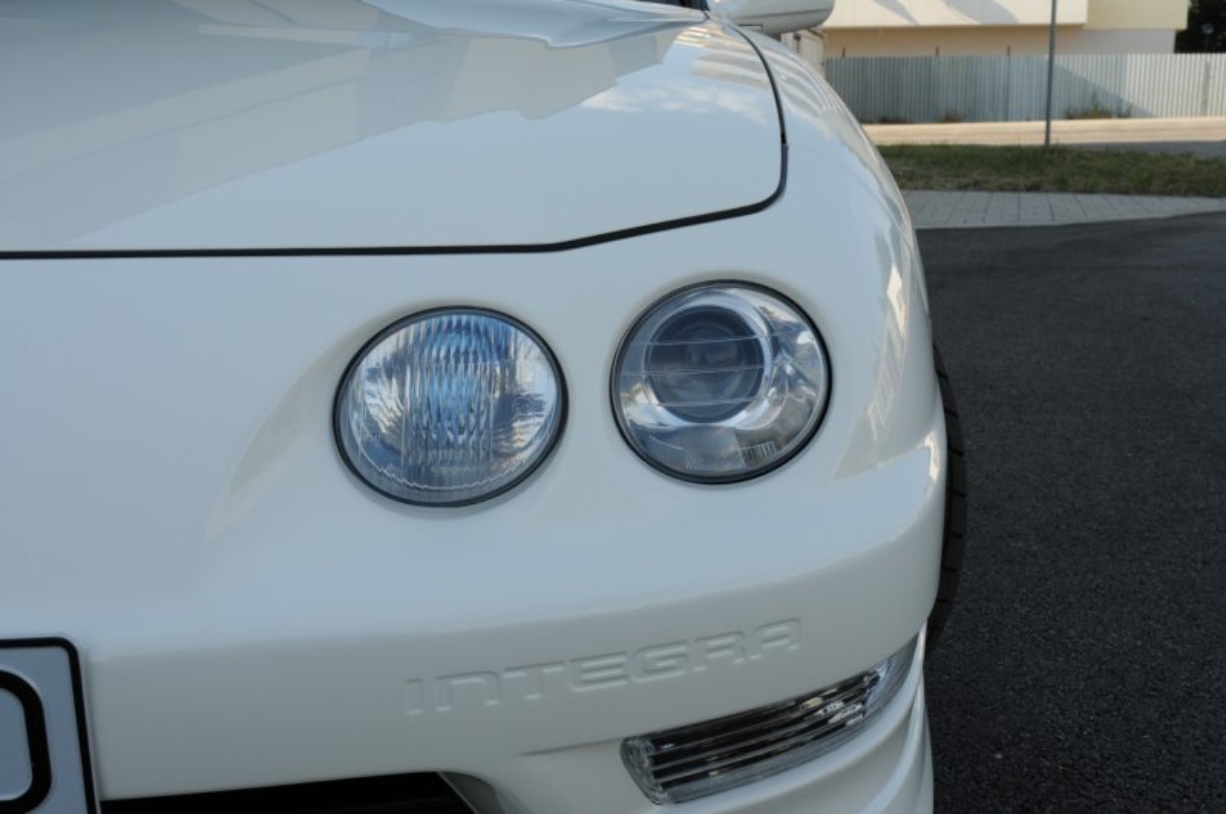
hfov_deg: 53.2
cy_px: 407
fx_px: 1224
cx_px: 613
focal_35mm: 36
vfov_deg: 36.8
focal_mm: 24
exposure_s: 1/125
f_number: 8
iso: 200
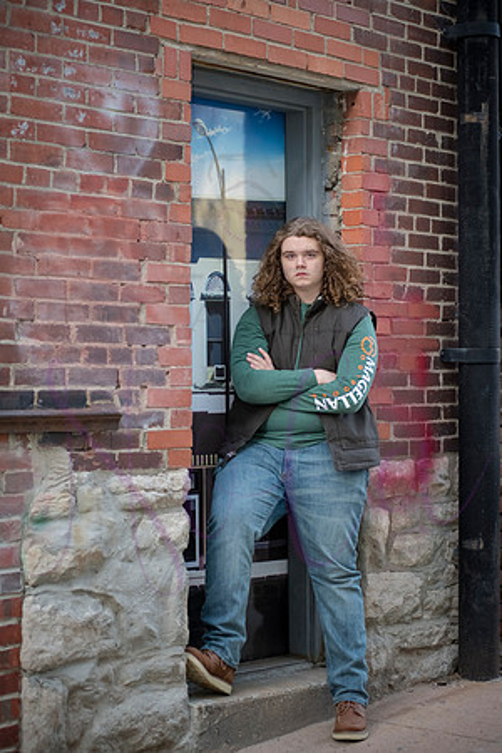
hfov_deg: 17.1
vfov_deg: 25.4
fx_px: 1673
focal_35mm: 80
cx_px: 251
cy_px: 376
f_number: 4
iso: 1250
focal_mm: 80
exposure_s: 1/320
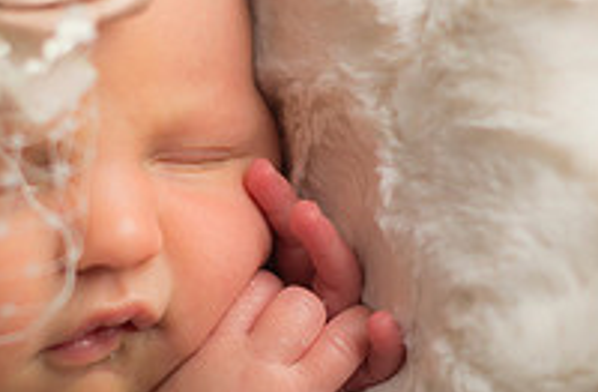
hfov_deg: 13.4
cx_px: 263
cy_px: 247
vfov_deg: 8.8
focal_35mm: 154
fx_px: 2544
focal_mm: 50
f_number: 2
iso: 320
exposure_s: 1/320
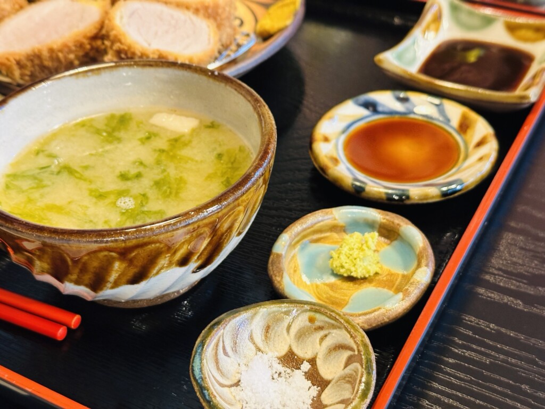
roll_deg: +2.5
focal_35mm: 48
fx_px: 756
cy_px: 204
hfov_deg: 39.7
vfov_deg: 30.3
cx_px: 272
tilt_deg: -40.0
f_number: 1.78
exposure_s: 1/40
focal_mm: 6.86
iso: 320
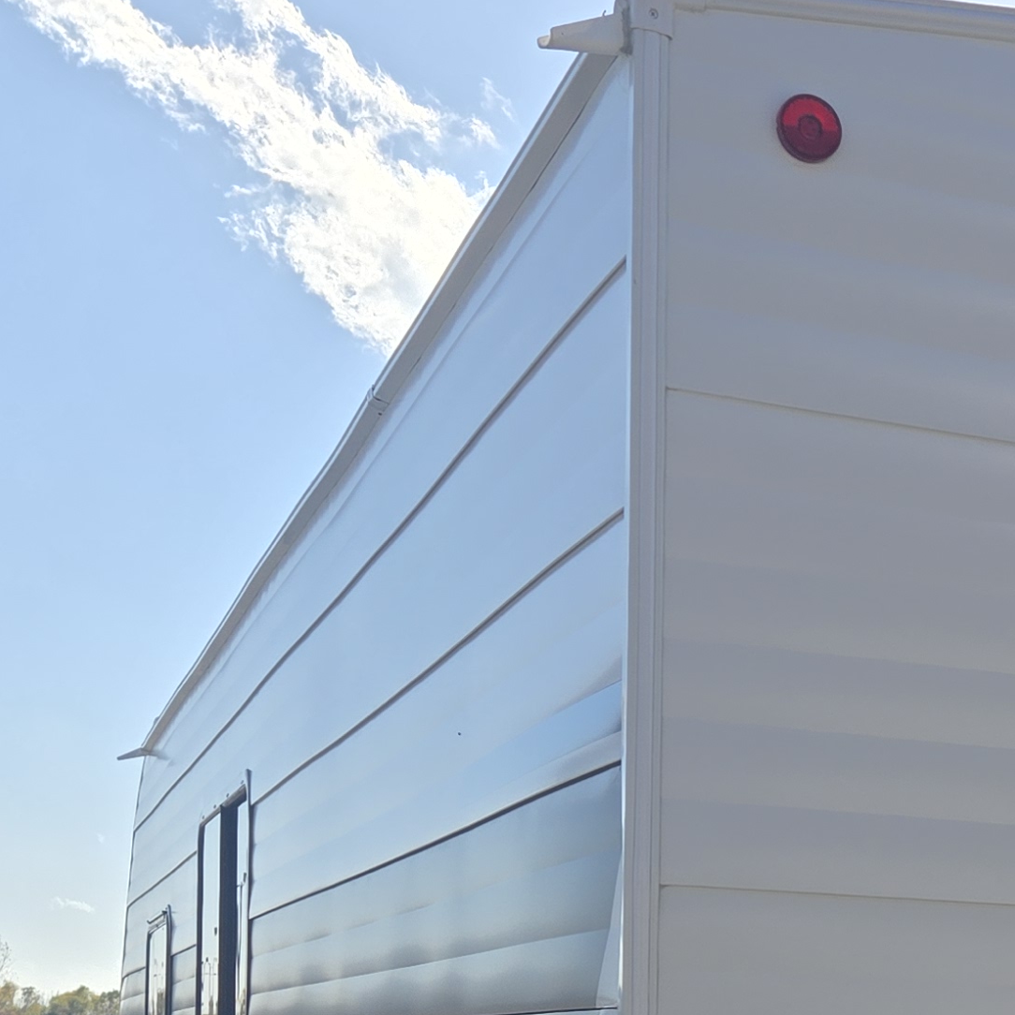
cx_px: 1347
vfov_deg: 21.9
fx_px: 2488
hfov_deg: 20.8
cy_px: 1103
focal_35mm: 75
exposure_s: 1/2271
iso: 25
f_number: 1.8
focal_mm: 5.4
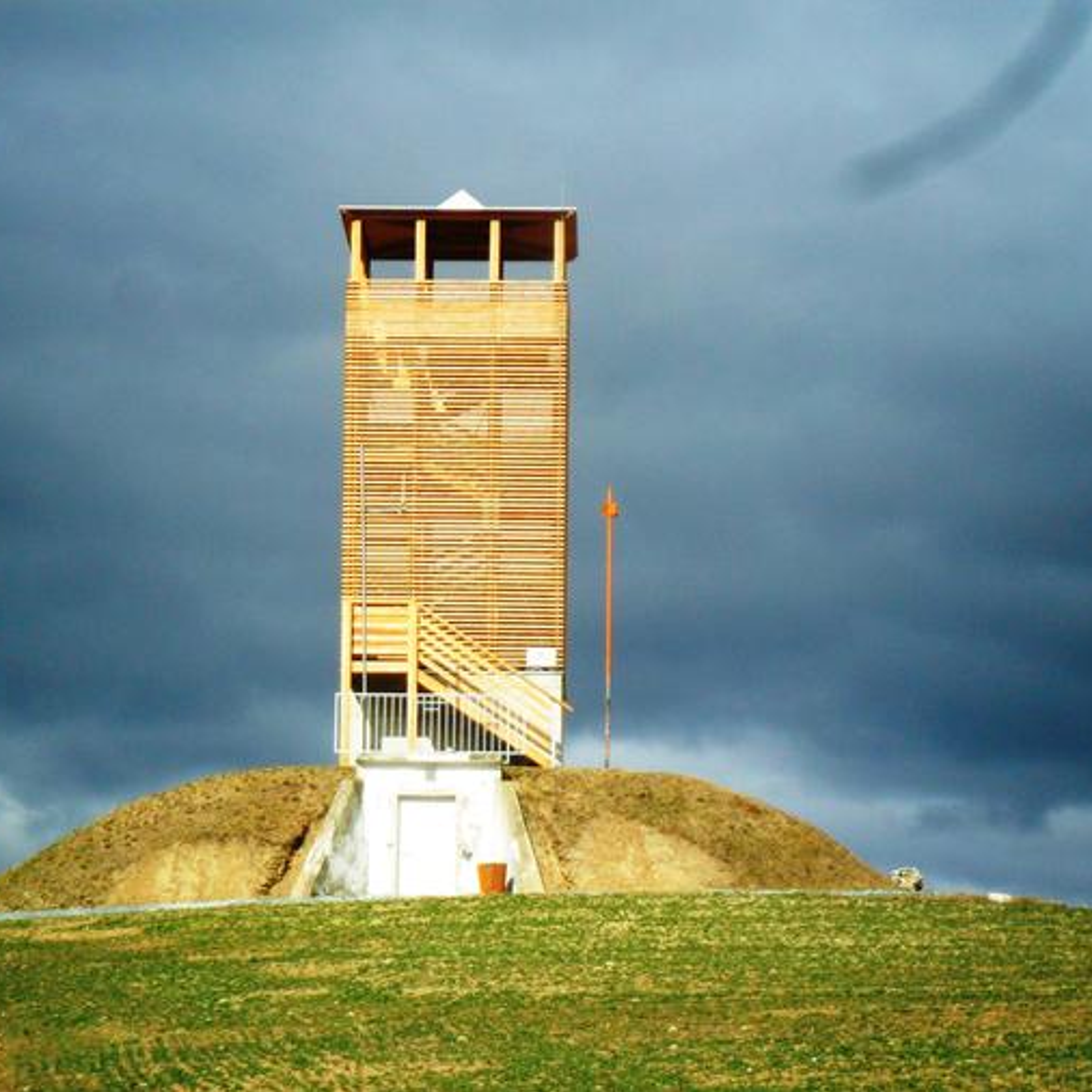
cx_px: 463
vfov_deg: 10.9
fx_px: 5710
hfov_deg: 10.9
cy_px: 547
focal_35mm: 160
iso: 100
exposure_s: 1/500
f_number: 5.9
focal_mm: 24.5
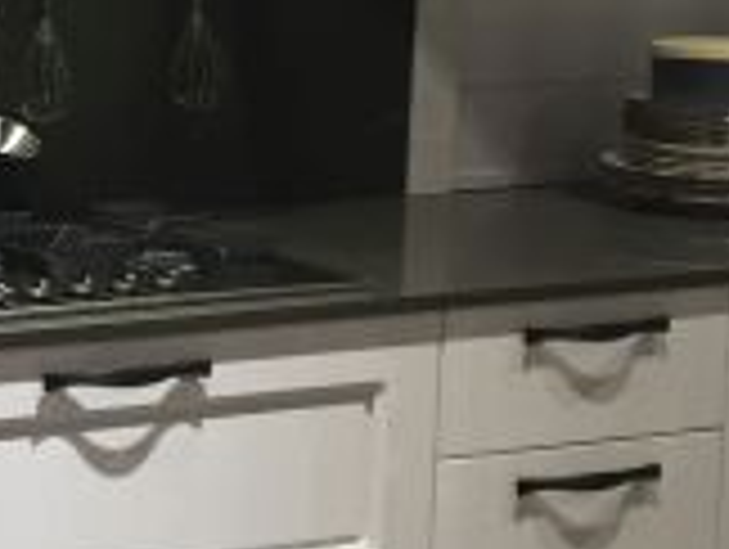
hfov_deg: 12.8
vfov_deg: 10.4
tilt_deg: -7.5
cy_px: 86
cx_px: -464
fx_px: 3016
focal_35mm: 143
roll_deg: -1.5
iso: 80
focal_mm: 4.15
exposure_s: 1/33
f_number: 2.2
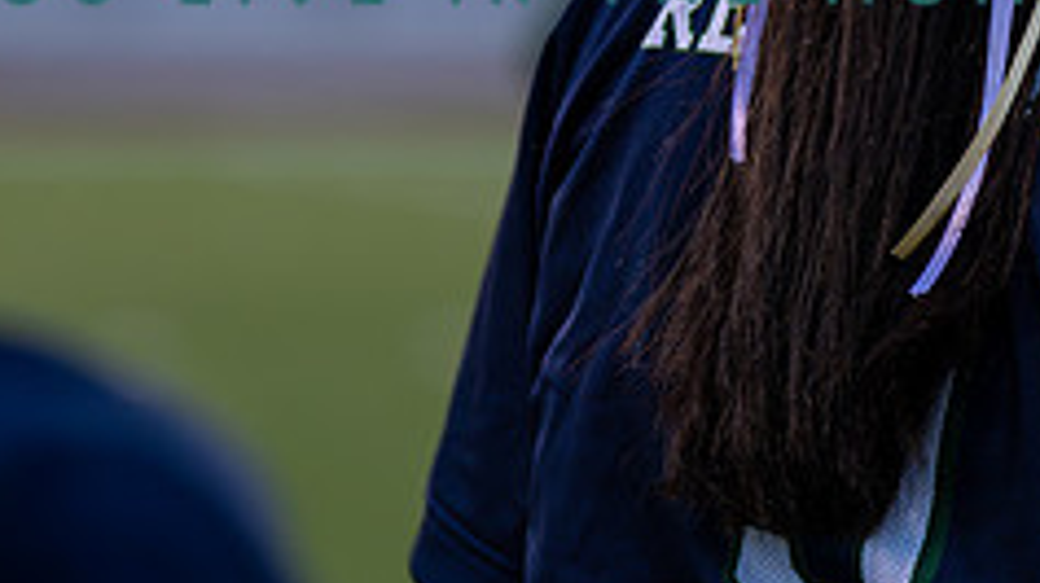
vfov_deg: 3.9
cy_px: -220
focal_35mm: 311
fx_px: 8572
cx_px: 845
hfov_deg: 6.9
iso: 1250
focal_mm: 100
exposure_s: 1/1000
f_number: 2.8
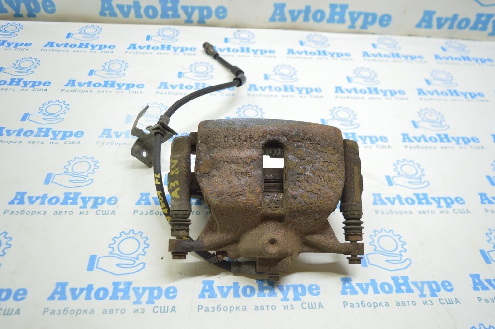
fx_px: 412
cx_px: 248
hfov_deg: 62.0
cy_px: 164
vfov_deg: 43.5
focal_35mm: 30
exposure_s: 1/40
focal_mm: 20
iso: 400
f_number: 3.8
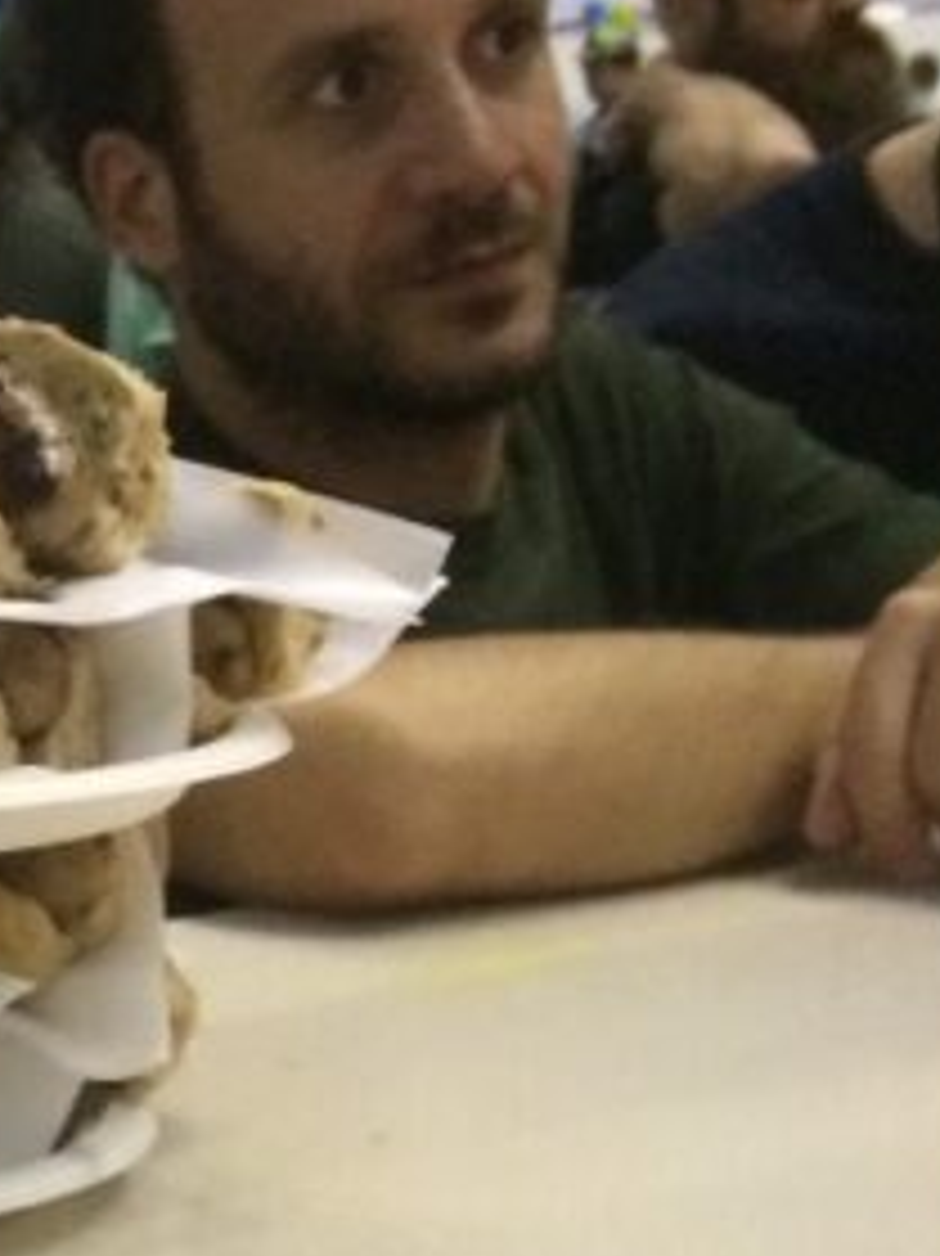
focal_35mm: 110
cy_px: 1148
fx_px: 3986
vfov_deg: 17.6
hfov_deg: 12.4
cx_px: -720
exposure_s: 1/30
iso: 250
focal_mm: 4.12
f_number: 2.2
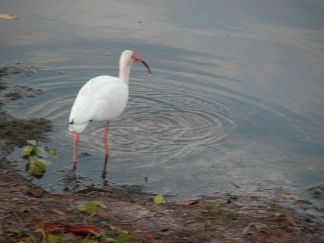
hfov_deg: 7.2
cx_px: 162
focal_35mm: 276
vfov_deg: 5.4
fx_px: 2583
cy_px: 122
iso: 100
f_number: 4.2
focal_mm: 71.2
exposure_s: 1/60.3
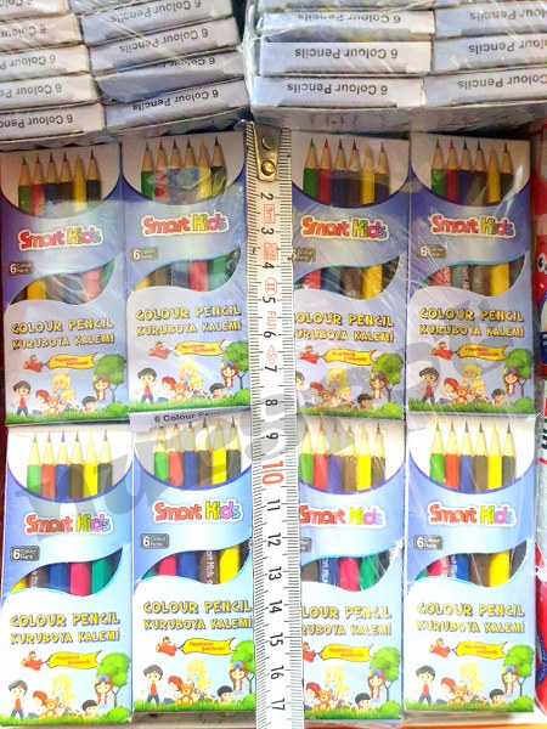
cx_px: 274
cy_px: 364
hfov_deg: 53.1
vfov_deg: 67.3
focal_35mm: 26
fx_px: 548
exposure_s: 1/50
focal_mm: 4.32
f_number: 2.4
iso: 640
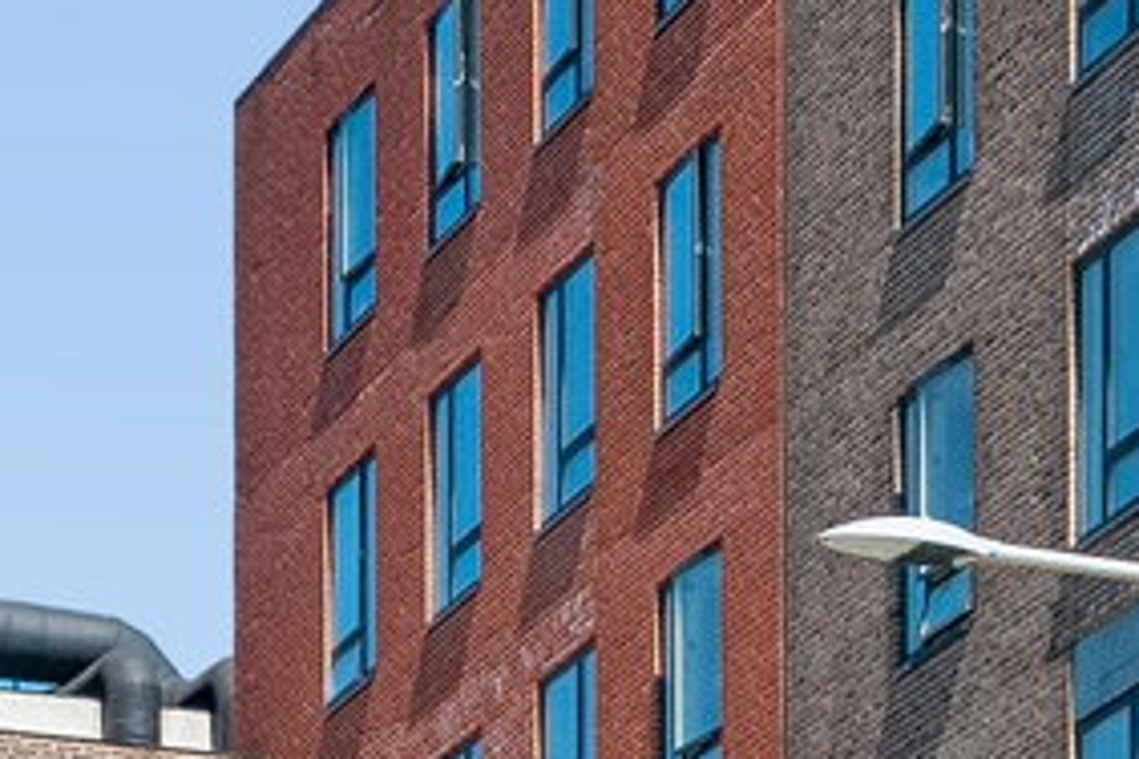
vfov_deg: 6.1
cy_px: 1508
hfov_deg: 9.3
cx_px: 828
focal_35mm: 221
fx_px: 6992
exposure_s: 1/400
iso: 200
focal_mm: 26
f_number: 10
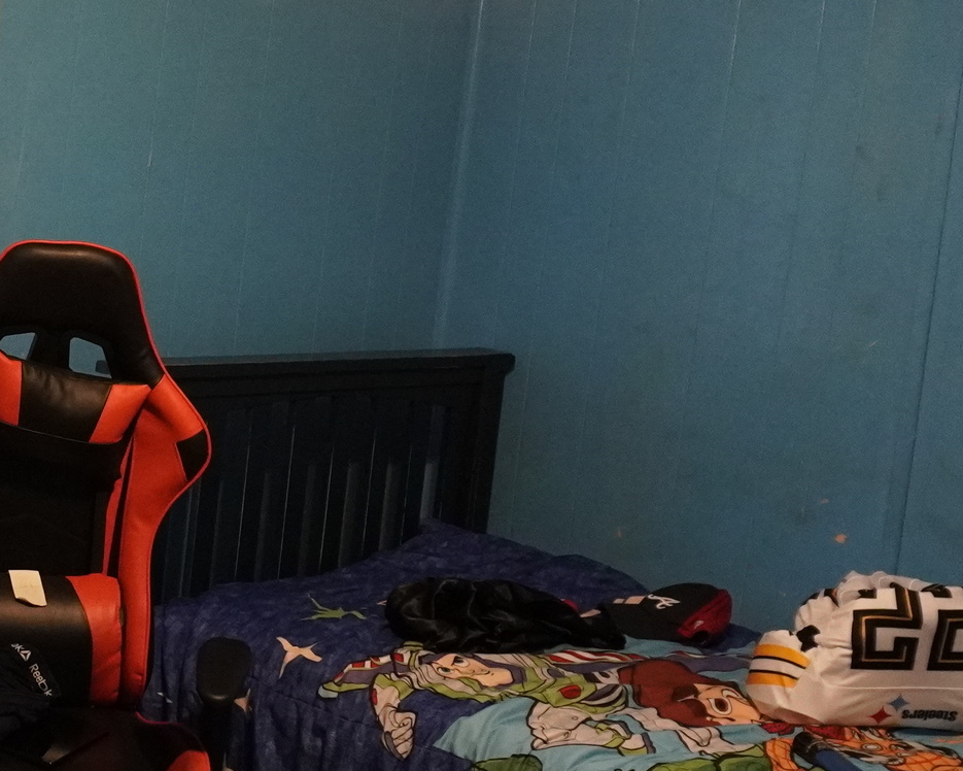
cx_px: 66
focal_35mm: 74
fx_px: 2109
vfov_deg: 20.7
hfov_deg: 24.8
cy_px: 290
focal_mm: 16
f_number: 3.5
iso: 3200
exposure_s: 1/160
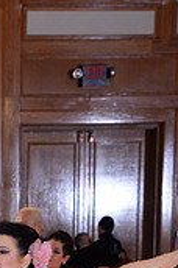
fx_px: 1385
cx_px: -119
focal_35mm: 186
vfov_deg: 10.6
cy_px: 438
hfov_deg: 7.2
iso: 1250
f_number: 5.6
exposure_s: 1/200
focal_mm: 55
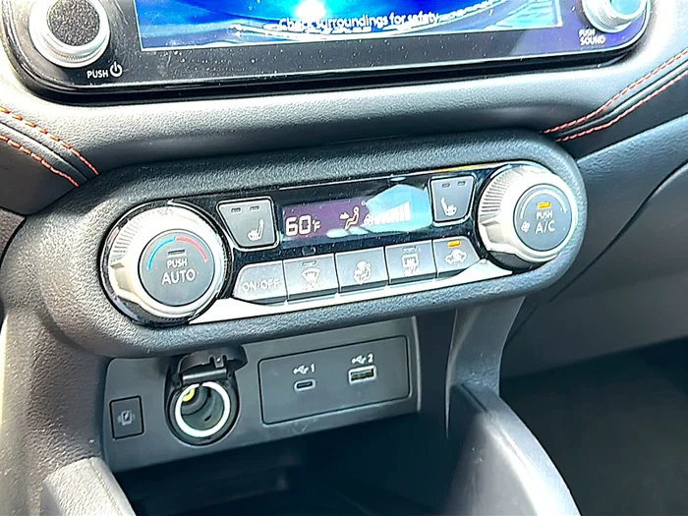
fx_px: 875
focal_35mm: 44
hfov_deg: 42.9
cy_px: 258
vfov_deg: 32.9
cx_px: 344
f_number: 1.78
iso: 160
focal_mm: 6.86
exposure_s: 1/40
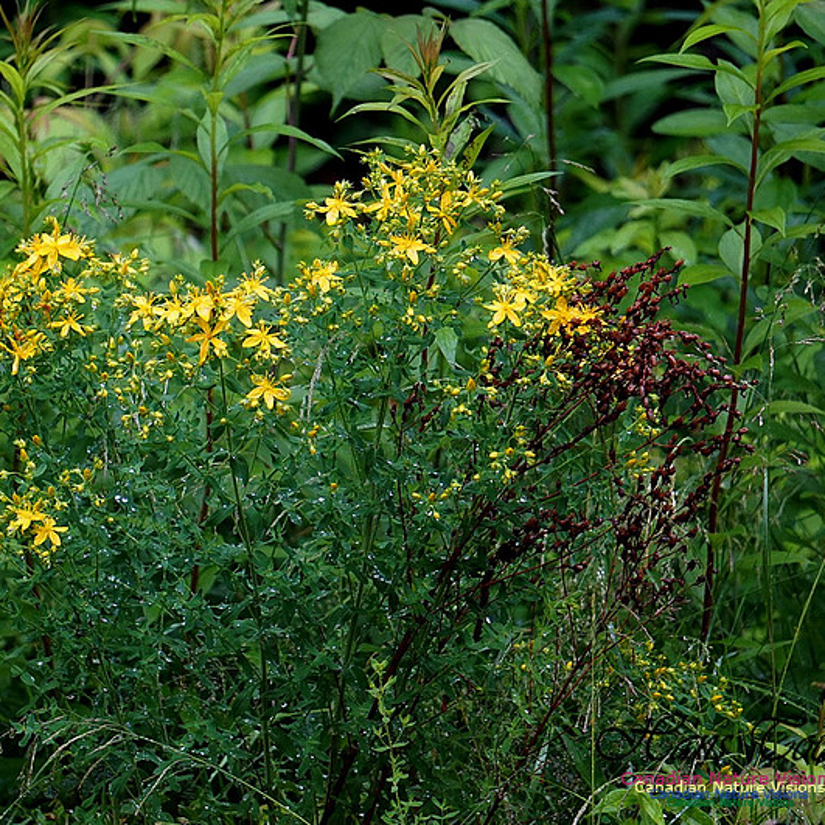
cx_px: 258
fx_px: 6893
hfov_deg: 6.8
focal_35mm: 256
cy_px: 413
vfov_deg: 6.8
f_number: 5.6
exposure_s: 1/250
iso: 800
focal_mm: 133
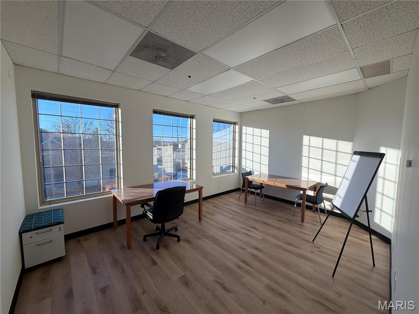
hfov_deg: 102.1
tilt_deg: -5.2
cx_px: 210
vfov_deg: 85.7
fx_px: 169
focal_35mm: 14
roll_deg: -0.4
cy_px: 157
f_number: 2.2
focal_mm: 2.22
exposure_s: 1/120
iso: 25
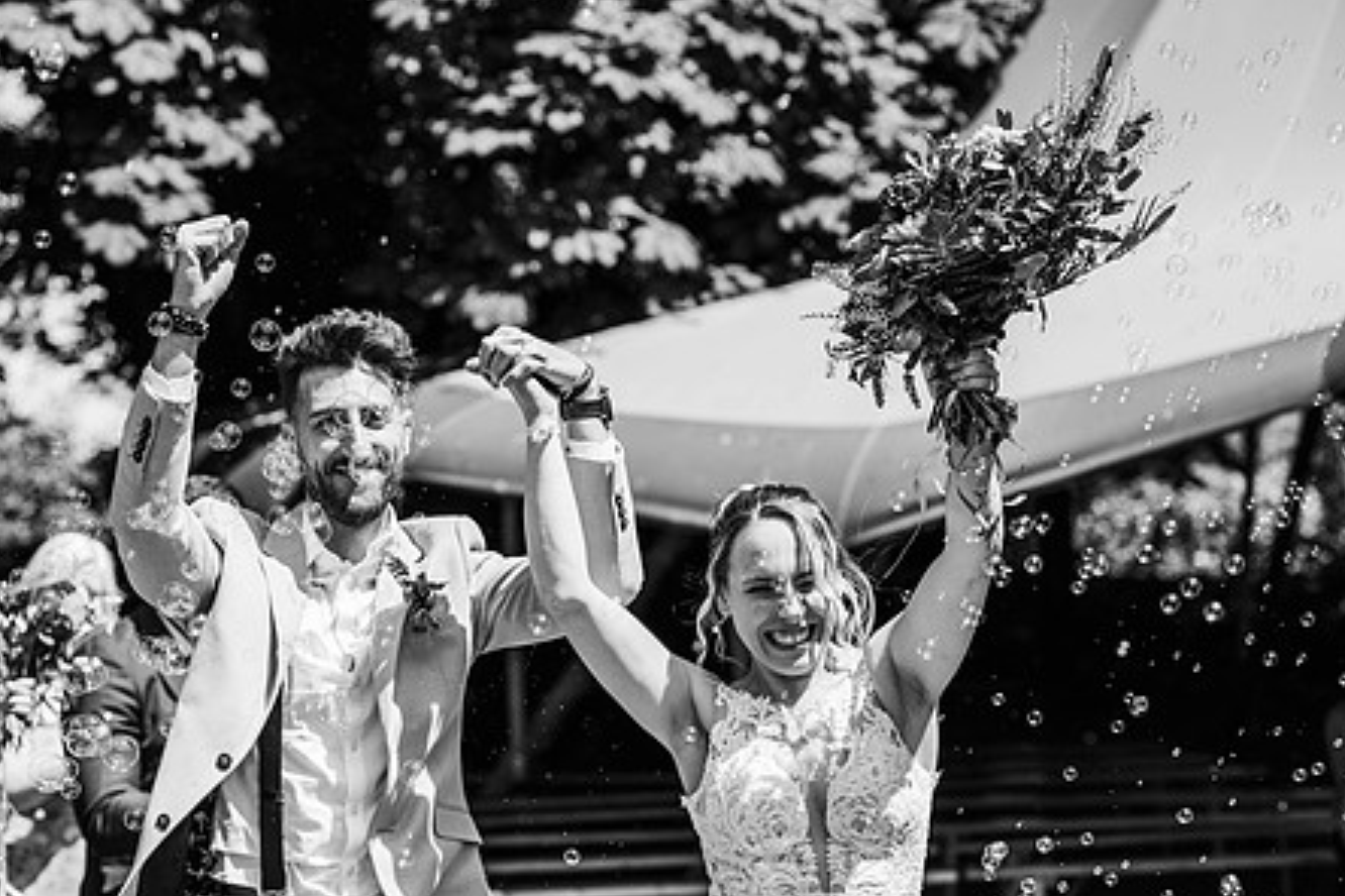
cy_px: 575
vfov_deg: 12.3
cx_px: 494
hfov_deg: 18.4
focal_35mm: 111
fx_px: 4147
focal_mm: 85
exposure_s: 1/1250
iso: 100
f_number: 4
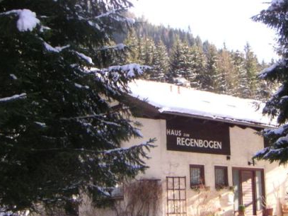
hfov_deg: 32.5
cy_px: 114
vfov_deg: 24.8
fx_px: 491
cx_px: 185
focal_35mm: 59
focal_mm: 5.2
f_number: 2.9
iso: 200
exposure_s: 1/45
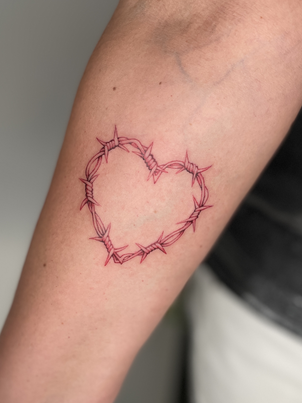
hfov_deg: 49.7
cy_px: 201
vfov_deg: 63.4
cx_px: 142
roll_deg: -2.8
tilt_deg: -33.4
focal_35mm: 28
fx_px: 326
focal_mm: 4.2
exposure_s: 1/100
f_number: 1.6
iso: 125
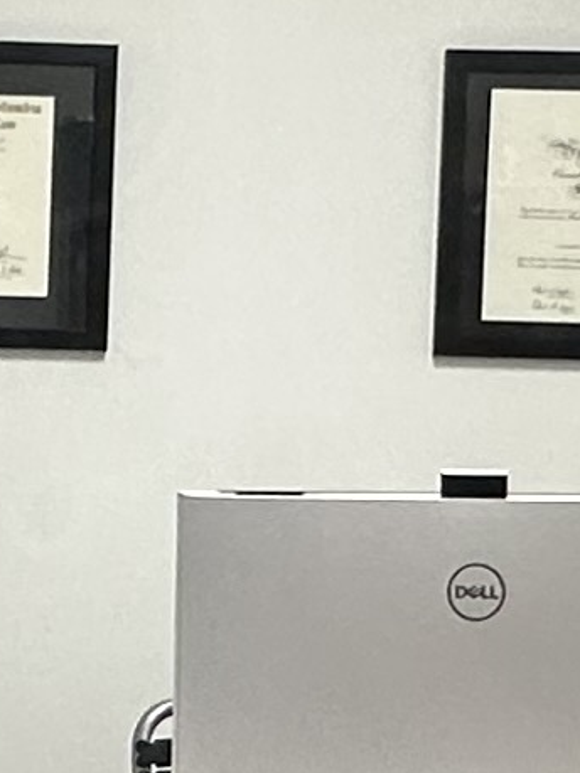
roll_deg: -1.6
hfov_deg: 11.7
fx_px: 2749
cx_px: -214
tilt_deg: -2.2
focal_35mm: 123
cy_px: 537
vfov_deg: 16.0
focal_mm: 2.22
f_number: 2.2
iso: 200
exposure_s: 1/120
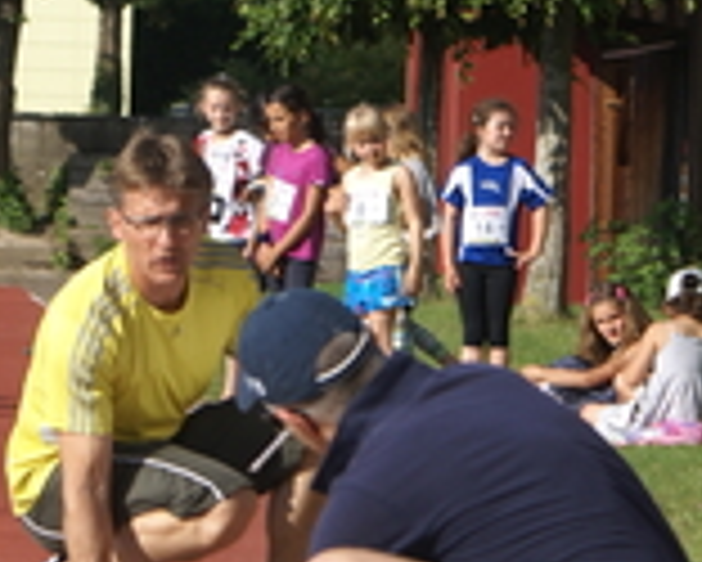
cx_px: 304
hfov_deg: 6.6
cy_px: 346
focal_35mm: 293
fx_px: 6091
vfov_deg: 5.3
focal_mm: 60
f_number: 6.3
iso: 100
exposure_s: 1/320
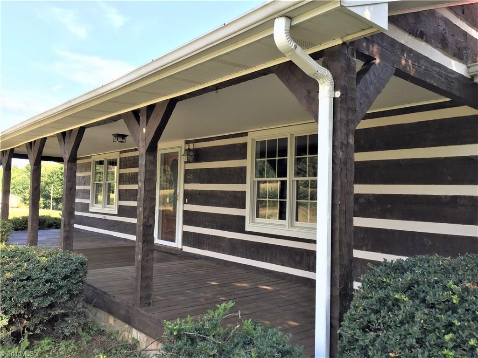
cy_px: 179
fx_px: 400
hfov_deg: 61.7
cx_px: 239
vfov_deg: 48.2
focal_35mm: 29
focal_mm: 4.15
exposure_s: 1/449
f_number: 2.2
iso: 32
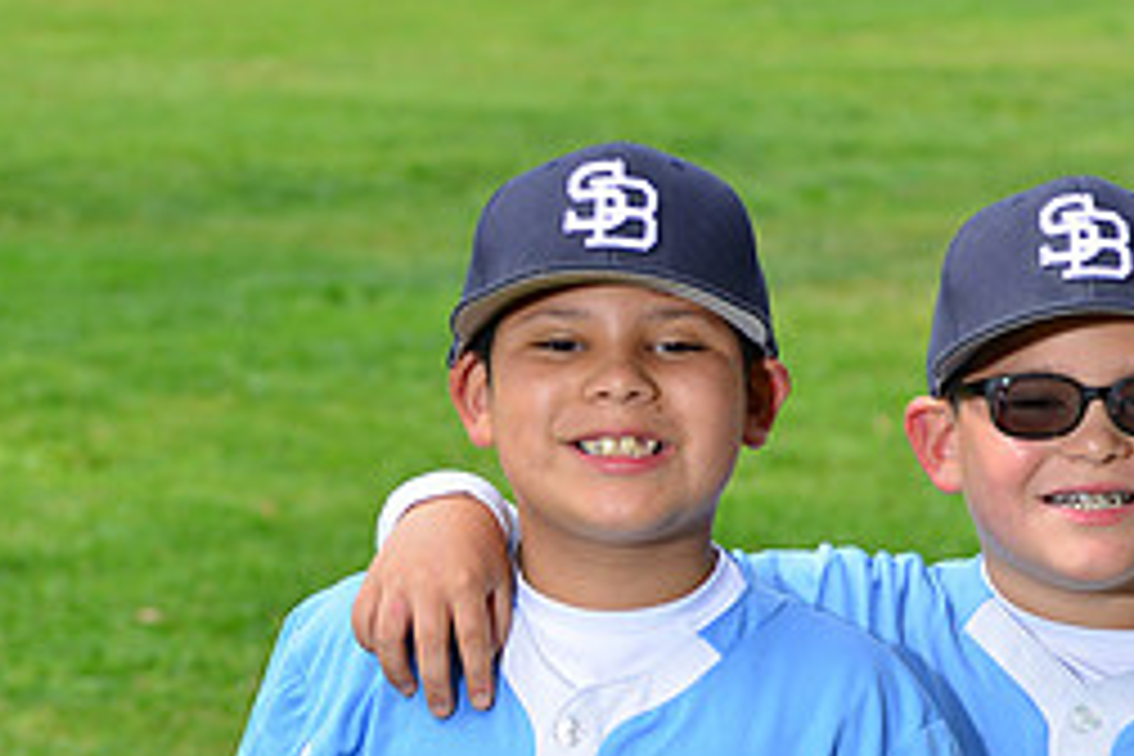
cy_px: 826
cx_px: 990
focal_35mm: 253
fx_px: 7969
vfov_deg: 5.4
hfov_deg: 8.1
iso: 160
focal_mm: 110
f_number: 10
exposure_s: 1/200
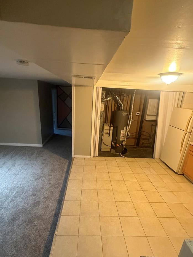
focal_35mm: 18
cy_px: 140
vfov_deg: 87.5
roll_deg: -4.4
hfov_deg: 71.6
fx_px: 134
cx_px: 93
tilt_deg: -18.9
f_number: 2.2
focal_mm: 2.22
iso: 800
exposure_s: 1/60
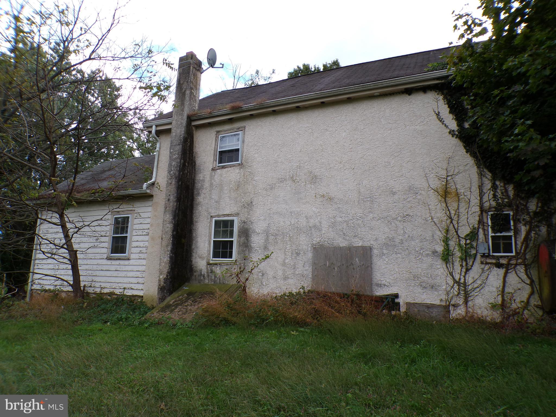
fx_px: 385
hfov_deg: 71.6
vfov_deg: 56.8
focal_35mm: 24
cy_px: 208
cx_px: 278
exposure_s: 1/300
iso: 100
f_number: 4.4
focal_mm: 4.3
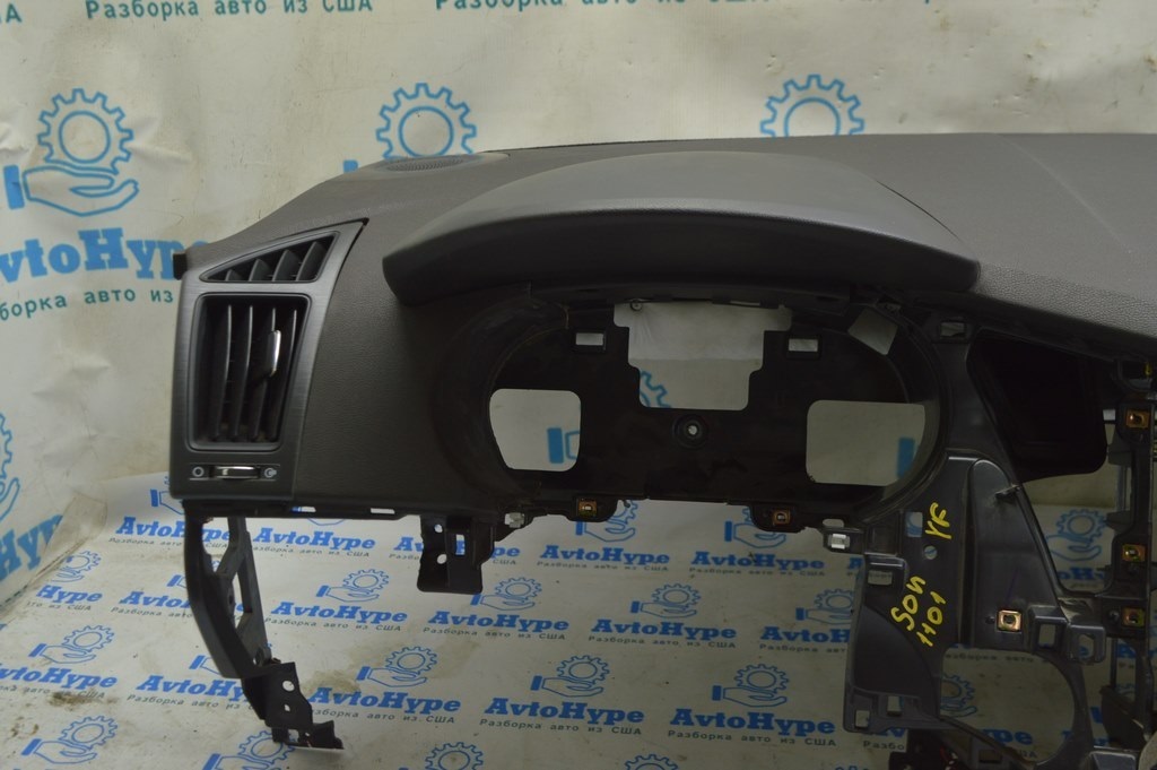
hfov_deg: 51.3
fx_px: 1204
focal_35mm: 38
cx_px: 578
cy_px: 385
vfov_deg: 35.4
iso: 400
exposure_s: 1/20
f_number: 5.6
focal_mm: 25
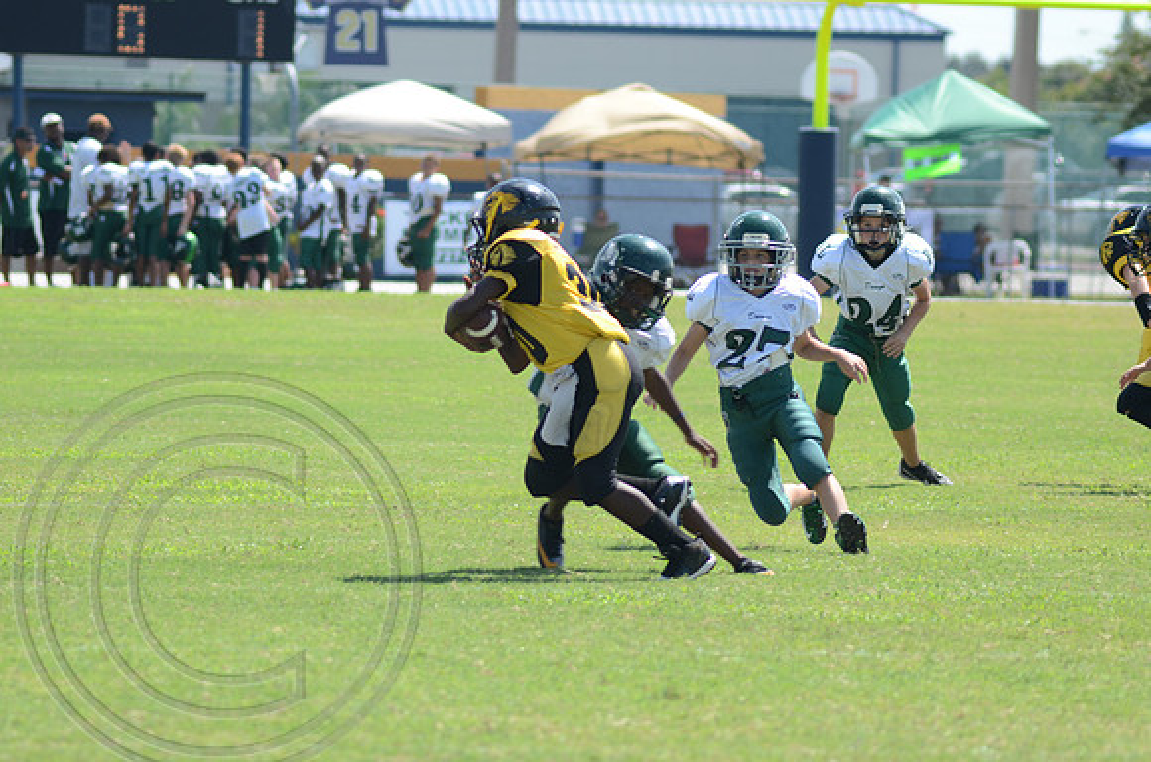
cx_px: 576
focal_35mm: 330
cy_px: 381
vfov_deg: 4.1
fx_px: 10528
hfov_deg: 6.3
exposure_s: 1/500
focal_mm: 220
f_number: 5.6
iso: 200
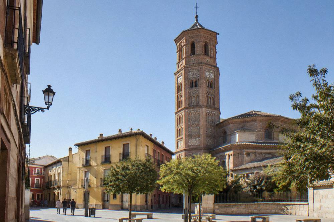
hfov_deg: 48.5
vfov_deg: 33.4
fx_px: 371
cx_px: 167
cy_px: 111
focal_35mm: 40
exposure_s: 1/30
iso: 800
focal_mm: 40
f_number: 7.1
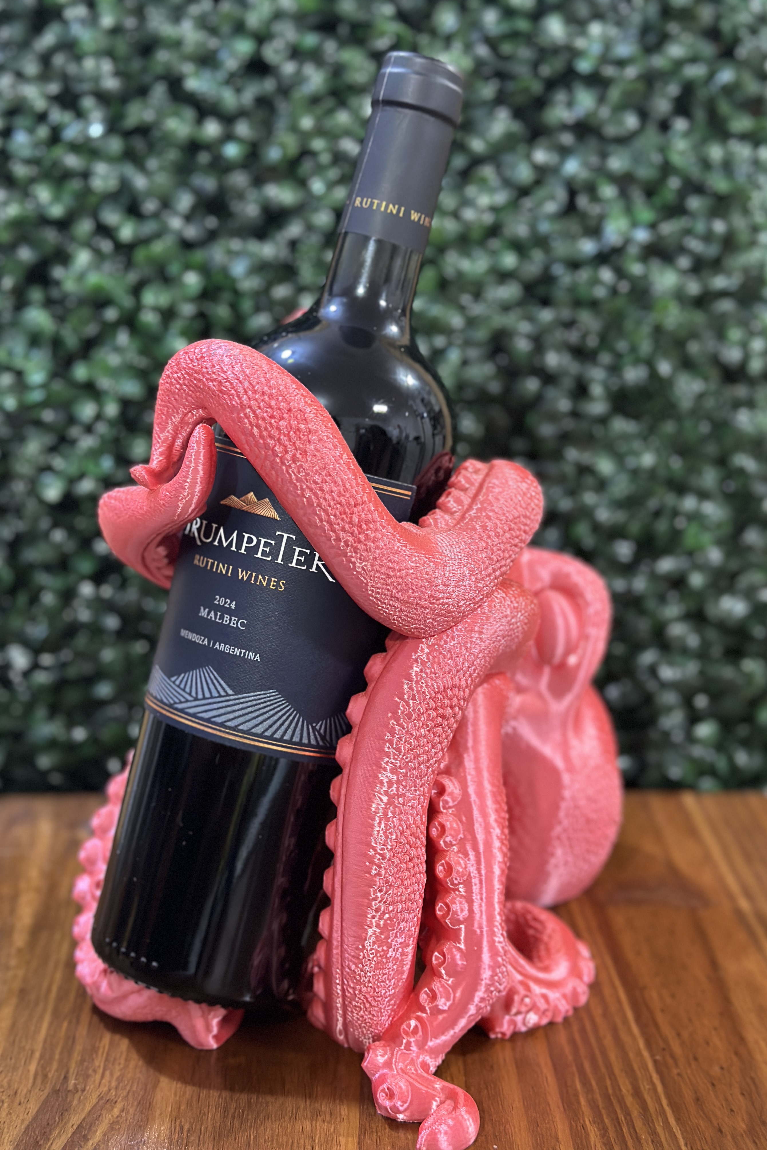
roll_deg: -1.3
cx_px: 373
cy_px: 574
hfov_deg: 27.0
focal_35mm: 50
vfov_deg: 39.6
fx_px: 1598
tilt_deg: -15.6
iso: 400
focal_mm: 6.86
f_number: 1.78
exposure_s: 1/33
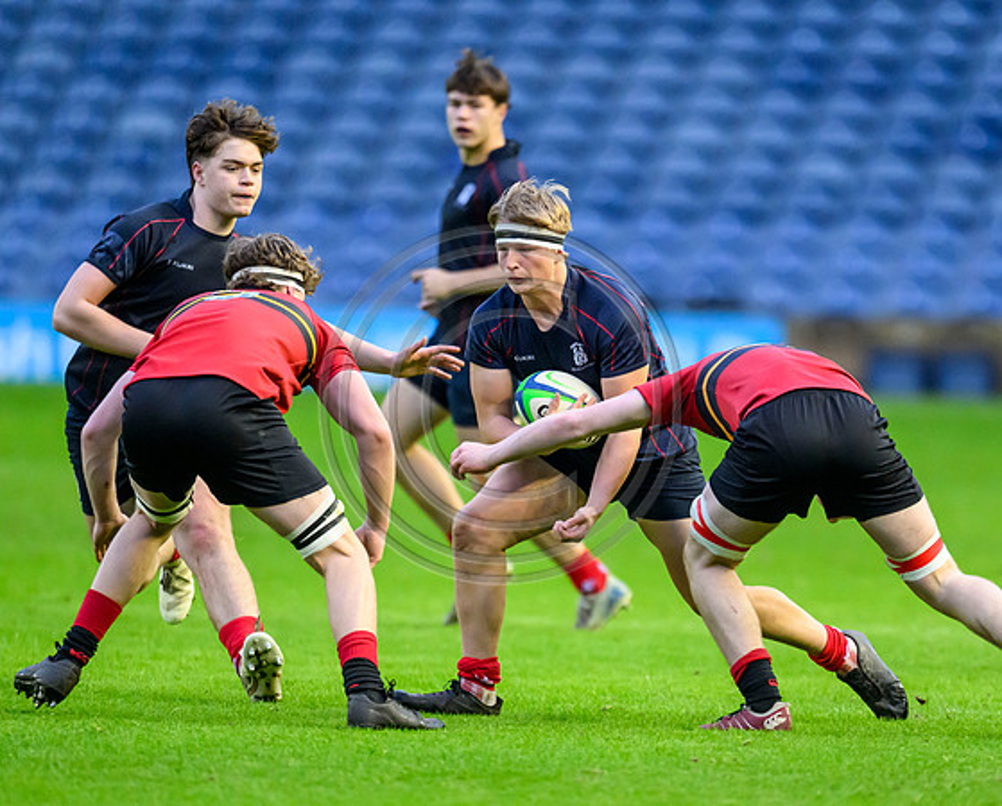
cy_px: 467
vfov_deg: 2.1
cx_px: 715
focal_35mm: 756
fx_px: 22464
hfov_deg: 2.6
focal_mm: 560
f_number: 4
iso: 8000
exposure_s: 1/1250
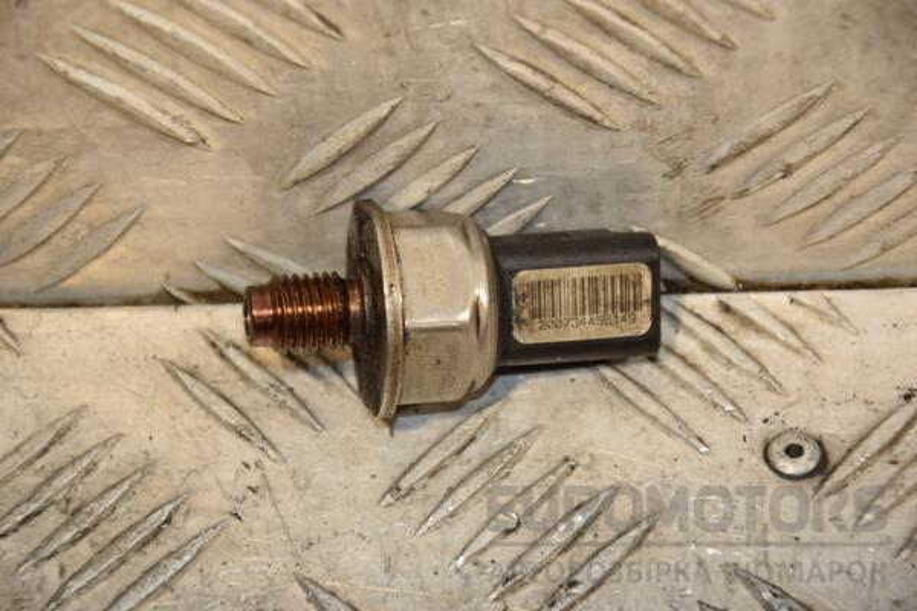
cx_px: 458
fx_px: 4012
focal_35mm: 158
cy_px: 306
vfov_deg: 8.7
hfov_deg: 13.0
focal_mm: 105
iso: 800
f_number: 5.6
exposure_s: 1/200
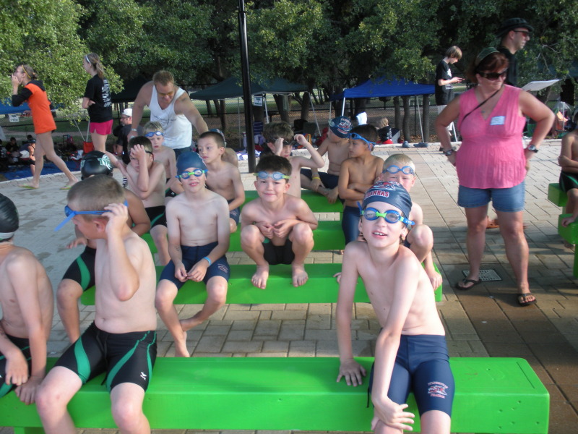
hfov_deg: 51.4
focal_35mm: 36
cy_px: 217
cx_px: 289
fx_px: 601
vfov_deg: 39.7
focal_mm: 6.3
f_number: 3.5
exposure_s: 1/69
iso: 64
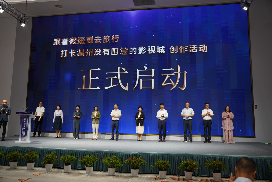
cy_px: 91
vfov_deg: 41.6
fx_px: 239
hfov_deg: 59.3
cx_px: 136
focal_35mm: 32
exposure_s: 1/320
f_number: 2.8
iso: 500
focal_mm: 31.6
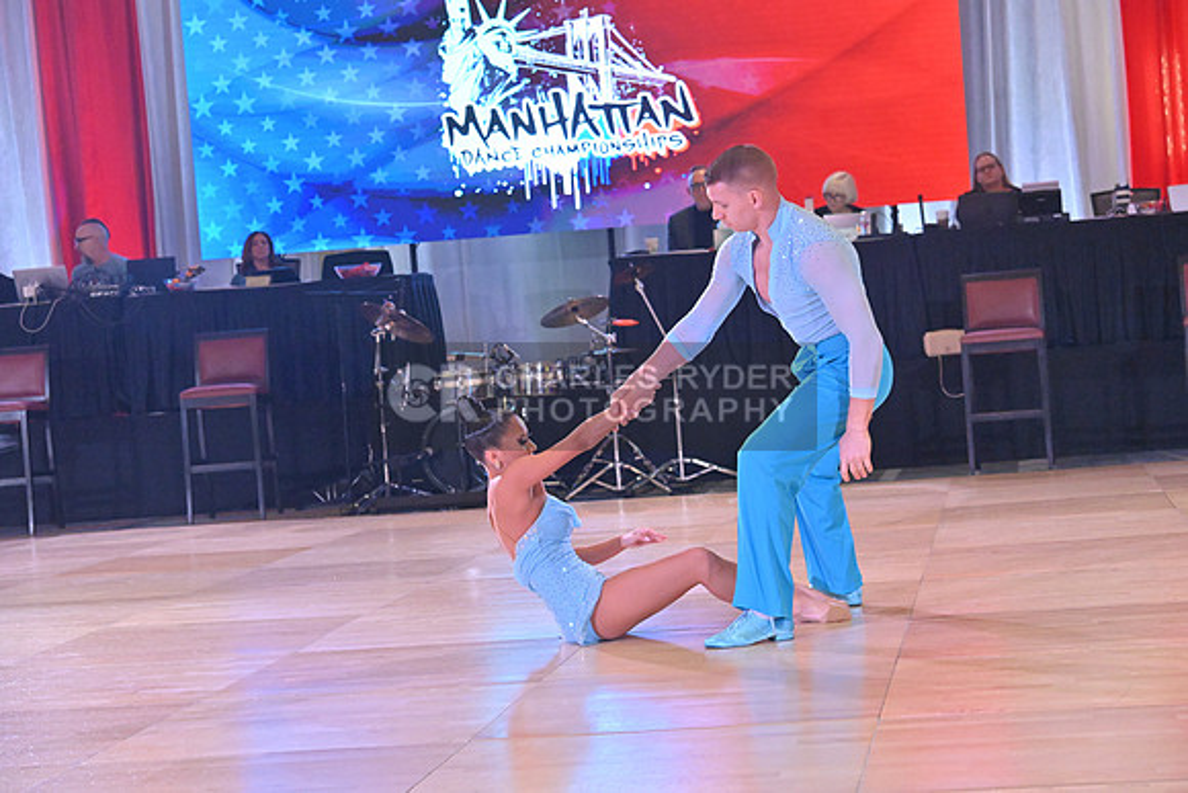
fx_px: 2574
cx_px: 594
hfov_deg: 26.0
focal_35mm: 78
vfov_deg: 17.5
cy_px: 396
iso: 6400
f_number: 6.3
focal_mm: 78
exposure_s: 1/400
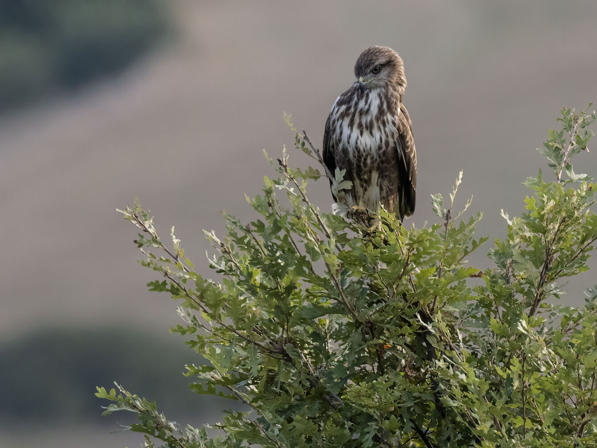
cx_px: 389
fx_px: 26059
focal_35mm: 1511
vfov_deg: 1.0
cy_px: 148
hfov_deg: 1.3
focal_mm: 420
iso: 2000
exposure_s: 1/1000
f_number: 5.6
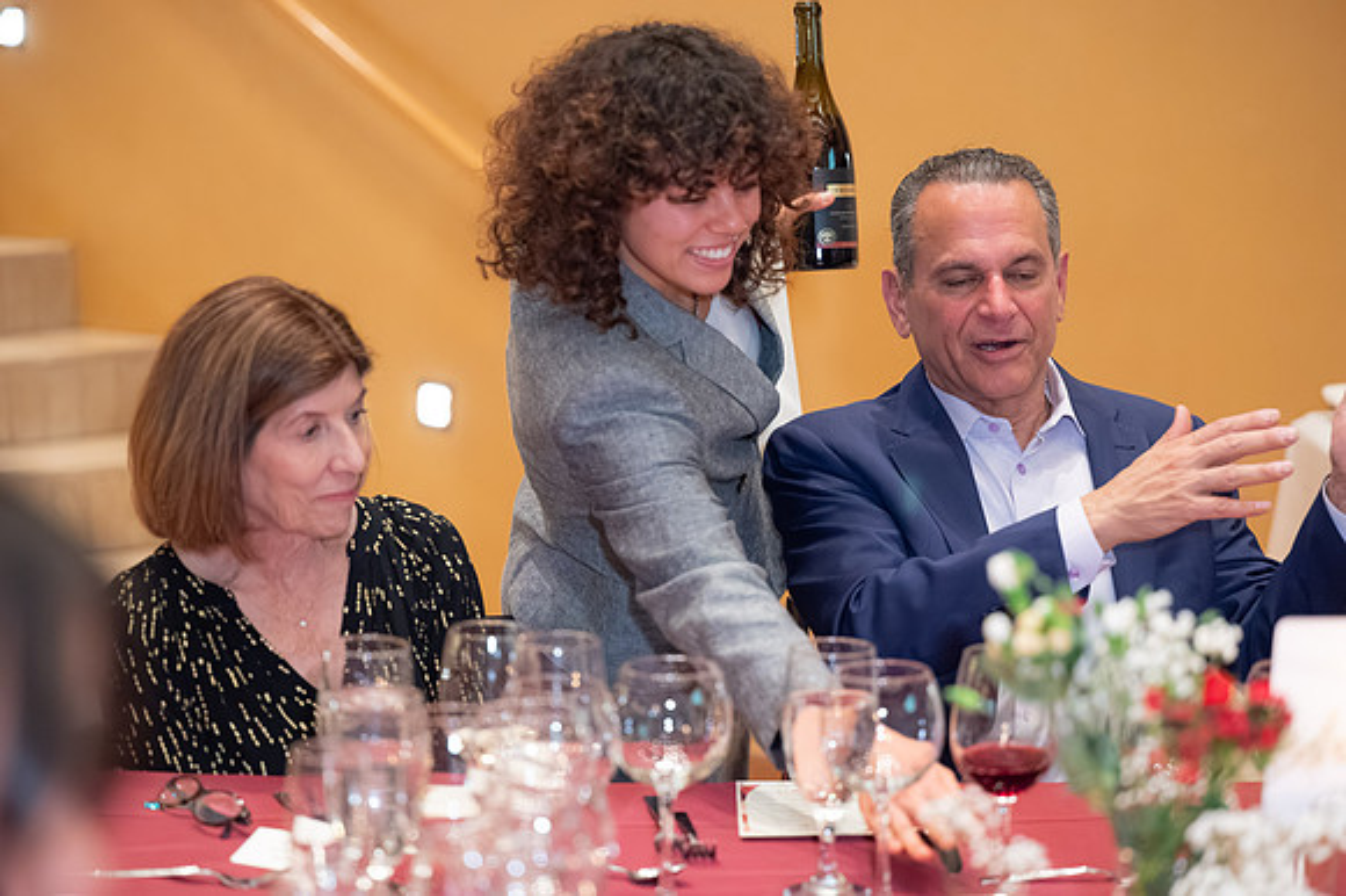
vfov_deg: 13.0
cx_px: 673
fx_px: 3923
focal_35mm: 105
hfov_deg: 19.5
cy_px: 448
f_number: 2.8
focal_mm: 105
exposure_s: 1/125
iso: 8000
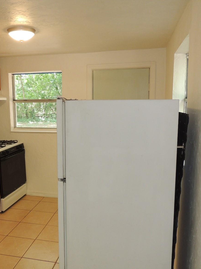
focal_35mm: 33
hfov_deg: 42.4
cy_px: 137
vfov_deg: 55.3
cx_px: 69
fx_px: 255
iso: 220
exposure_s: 1/40
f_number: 3
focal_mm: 4.3
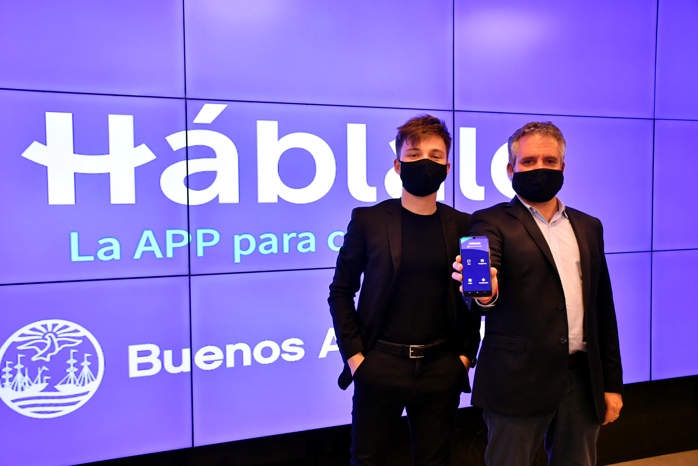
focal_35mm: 39
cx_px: 349
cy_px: 233
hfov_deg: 49.6
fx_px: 756
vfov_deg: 34.2
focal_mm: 26
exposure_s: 1/160
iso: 1000
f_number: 5
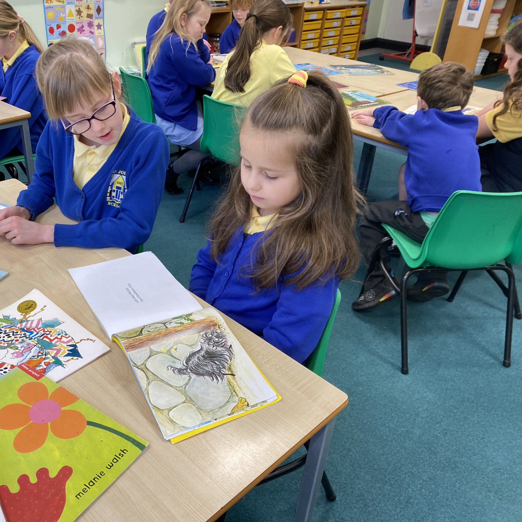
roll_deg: -1.8
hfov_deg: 52.0
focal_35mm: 31
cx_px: 196
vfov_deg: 52.5
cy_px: 260
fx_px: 529
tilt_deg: -30.8
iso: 100
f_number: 1.8
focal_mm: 4.25
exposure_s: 1/100
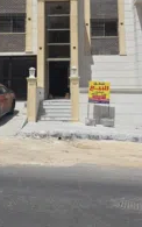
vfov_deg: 38.2
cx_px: 57
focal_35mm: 50
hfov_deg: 25.8
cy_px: 33
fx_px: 309
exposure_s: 1/1704
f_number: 1.7
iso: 12
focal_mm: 6.3
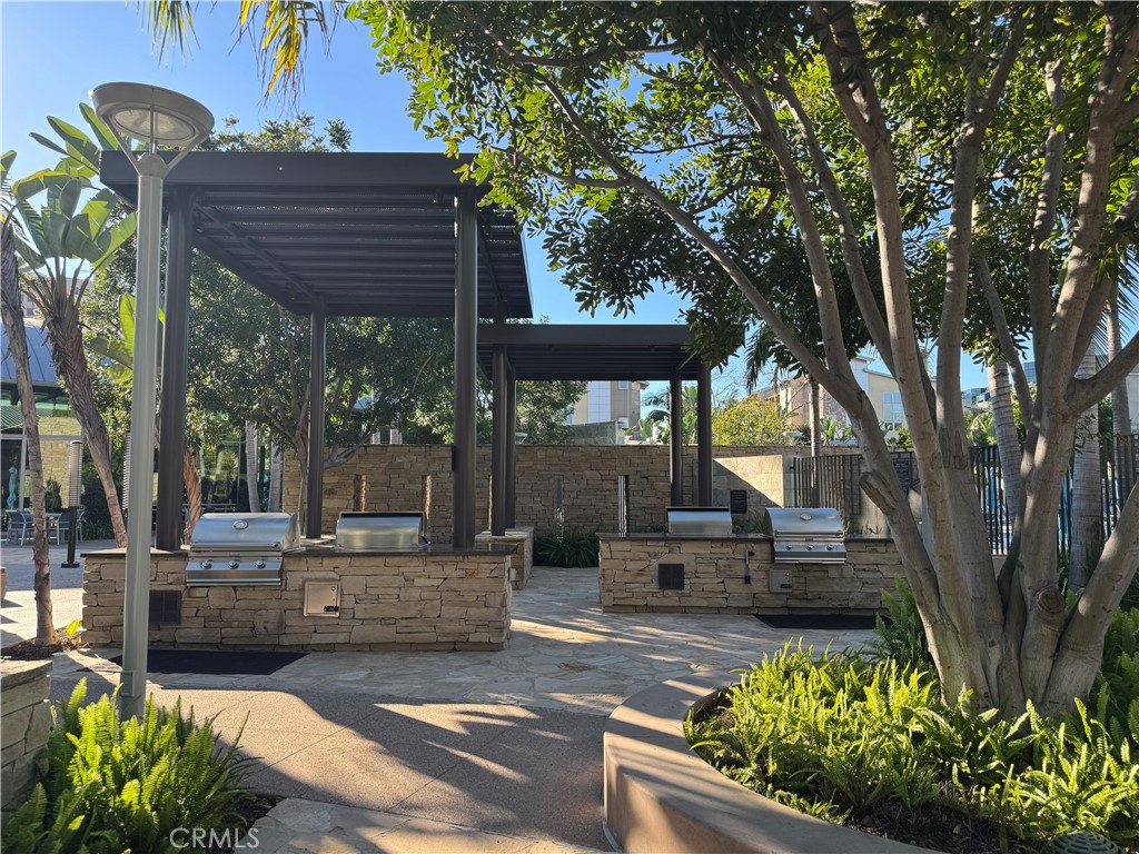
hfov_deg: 71.6
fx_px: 790
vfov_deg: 56.8
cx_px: 570
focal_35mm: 24
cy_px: 427
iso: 80
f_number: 1.78
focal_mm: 6.76
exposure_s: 1/609
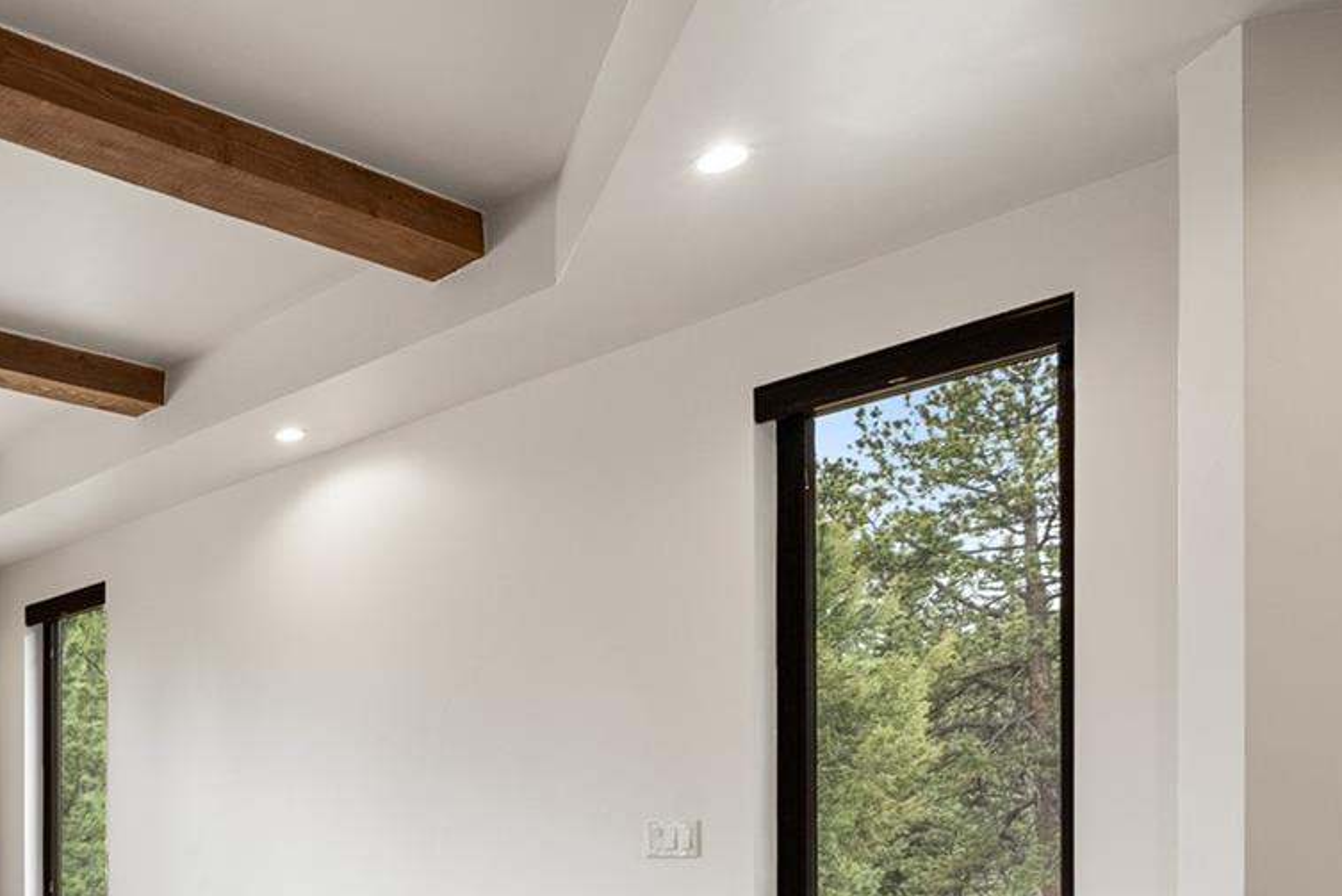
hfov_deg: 45.2
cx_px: -59
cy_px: 851
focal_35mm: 34
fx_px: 1268
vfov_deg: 35.9
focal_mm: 16
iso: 200
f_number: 8
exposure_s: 1/80
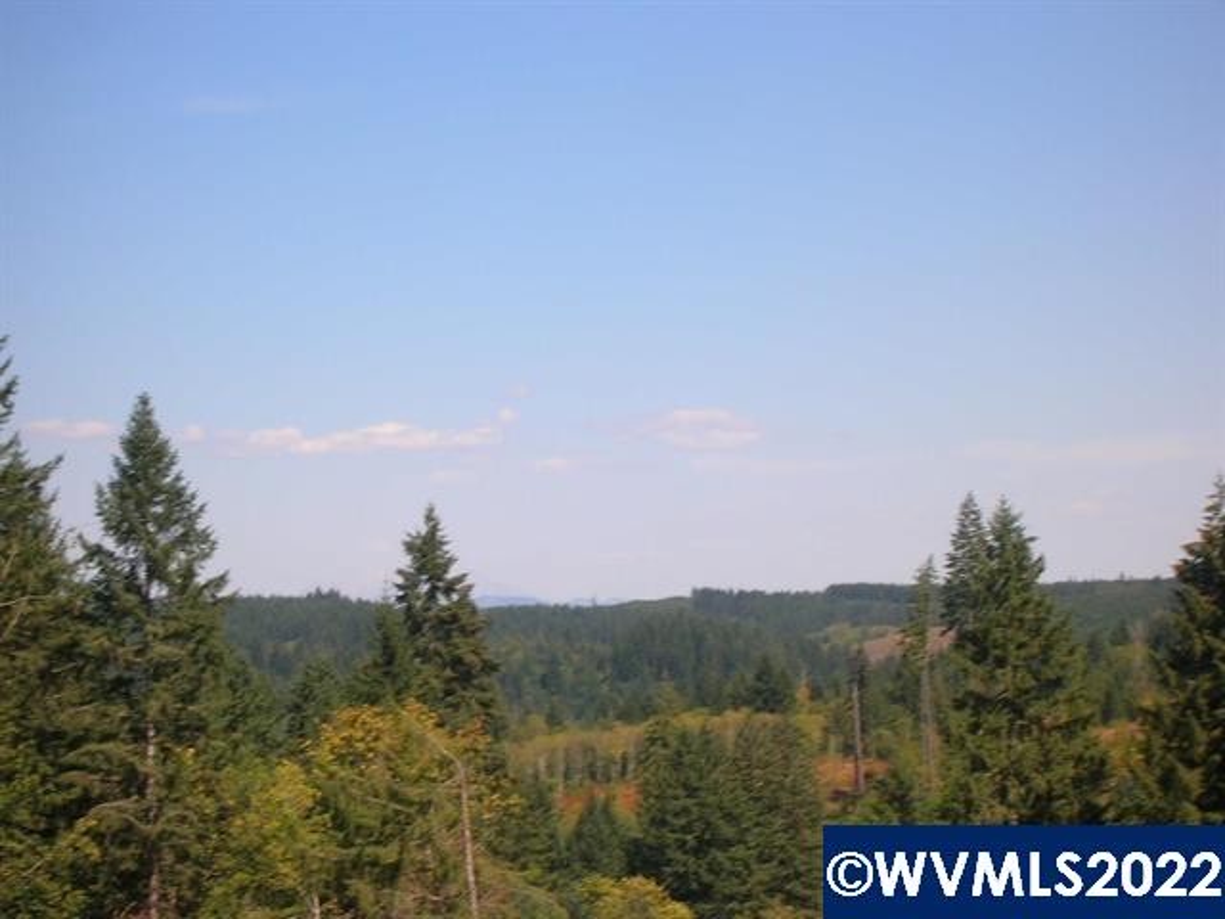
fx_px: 3610
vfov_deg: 14.5
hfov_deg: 19.3
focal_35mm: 102
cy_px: 460
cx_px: 612
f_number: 8.2
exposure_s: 1/122
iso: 50
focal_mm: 17.1
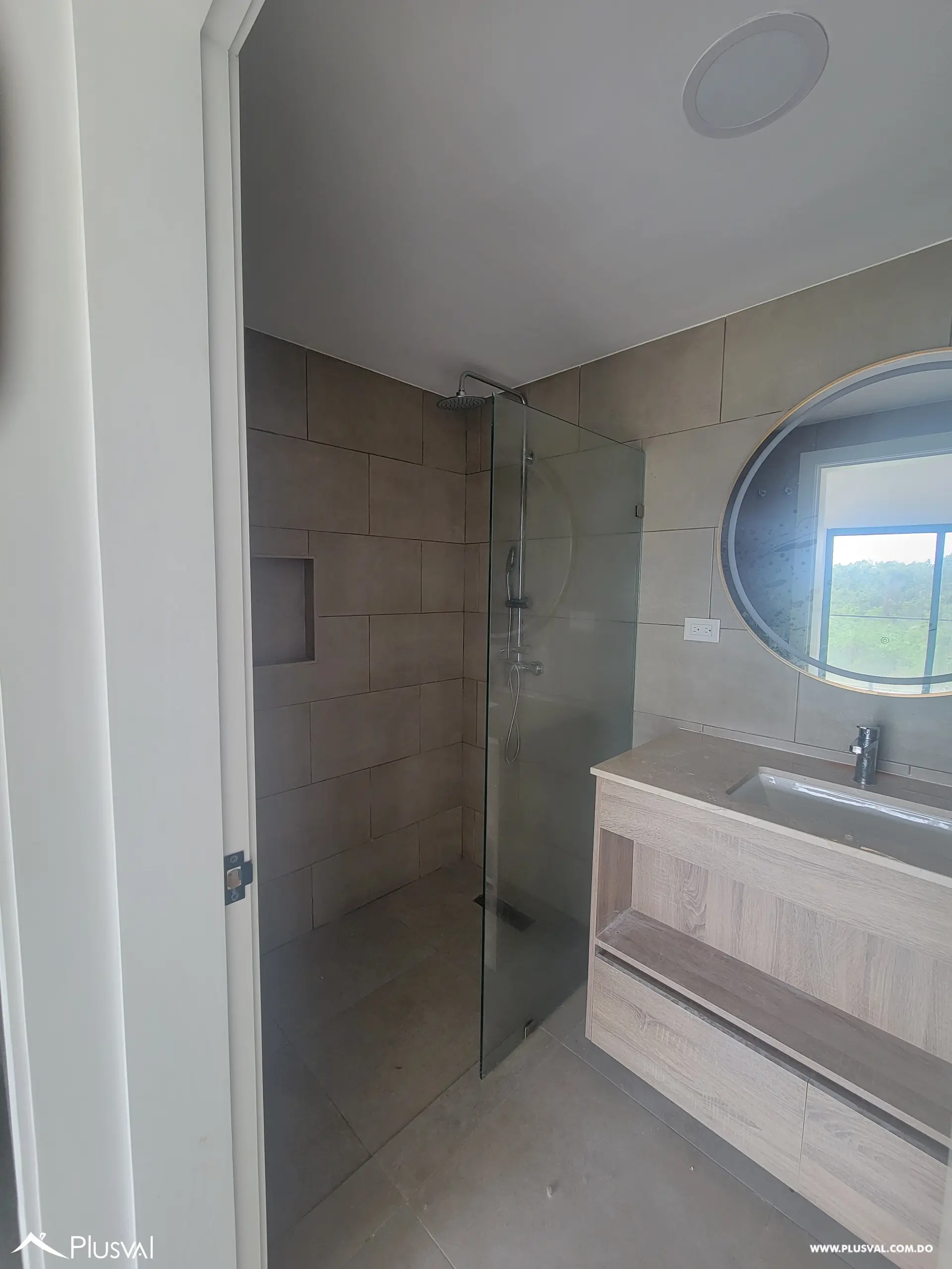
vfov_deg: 106.2
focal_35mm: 13
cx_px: 476
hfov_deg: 89.9
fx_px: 477
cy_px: 634
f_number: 2.2
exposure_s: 1/60
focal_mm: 2.2
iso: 100
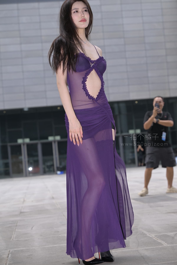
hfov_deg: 19.5
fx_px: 516
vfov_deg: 28.8
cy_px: 132
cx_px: 88
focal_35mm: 70
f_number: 4.5
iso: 100
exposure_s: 1/200
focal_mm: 70
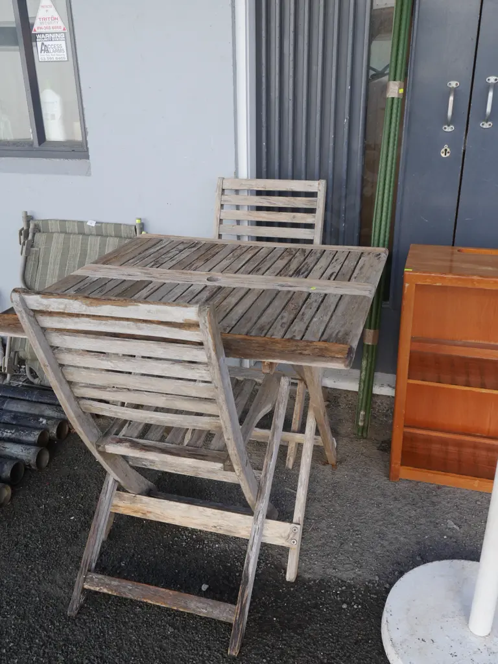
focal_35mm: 30
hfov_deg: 46.8
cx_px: 249
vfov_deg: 60.0
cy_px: 332
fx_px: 575
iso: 200
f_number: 5.6
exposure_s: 1/200
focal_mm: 15
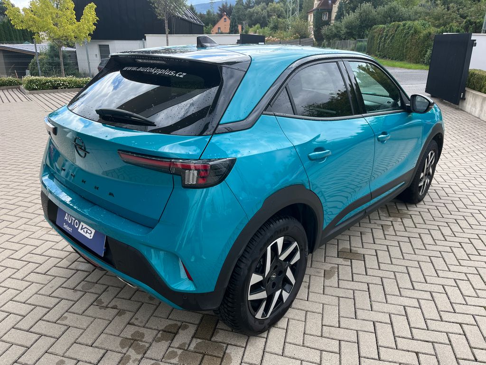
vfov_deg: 53.1
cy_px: 182
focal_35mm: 26
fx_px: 365
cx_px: 243
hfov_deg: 67.3
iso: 50
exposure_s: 1/1151
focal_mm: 5.1
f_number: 1.6
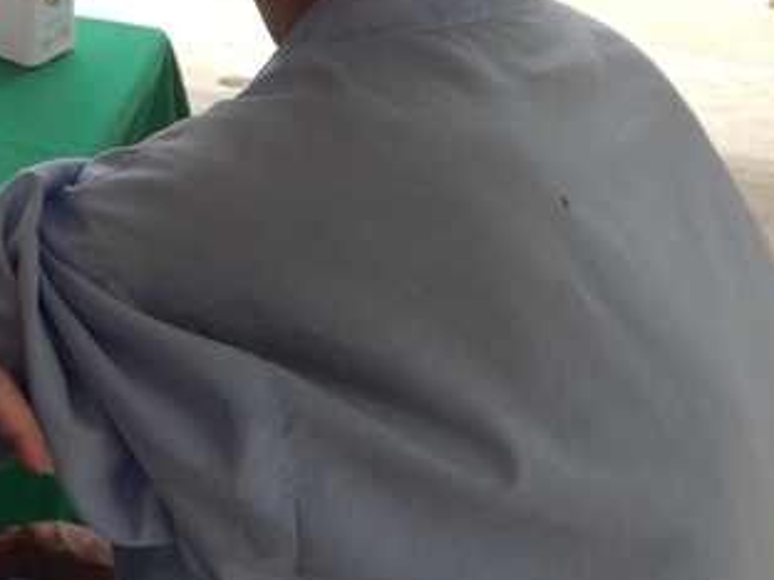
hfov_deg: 30.1
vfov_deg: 23.6
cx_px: -25
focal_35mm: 59
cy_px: -27
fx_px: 1319
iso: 125
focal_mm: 4
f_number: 3
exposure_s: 1/250
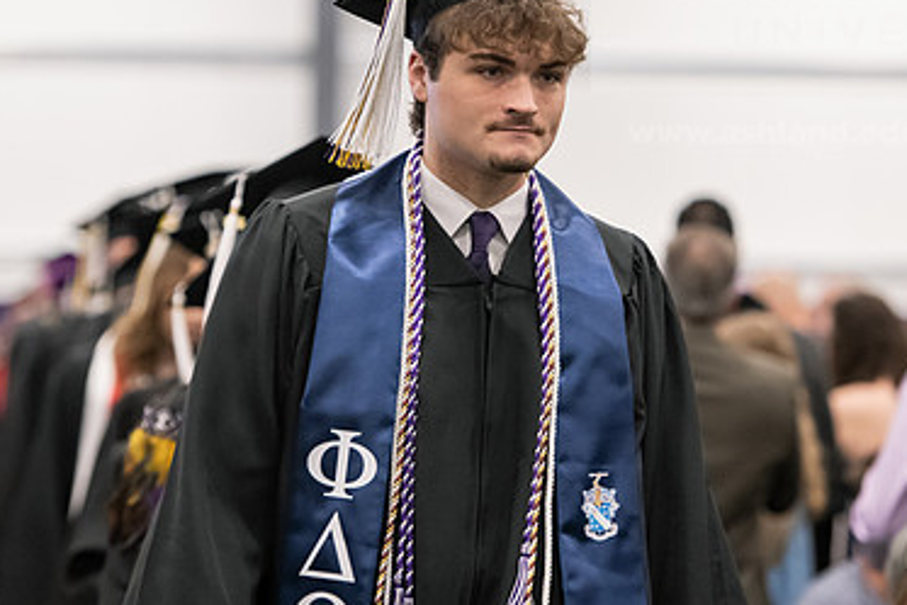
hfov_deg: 9.8
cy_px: 183
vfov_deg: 6.5
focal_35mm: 210
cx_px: 518
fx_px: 5293
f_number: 3.2
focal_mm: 135
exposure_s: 1/200
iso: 3200
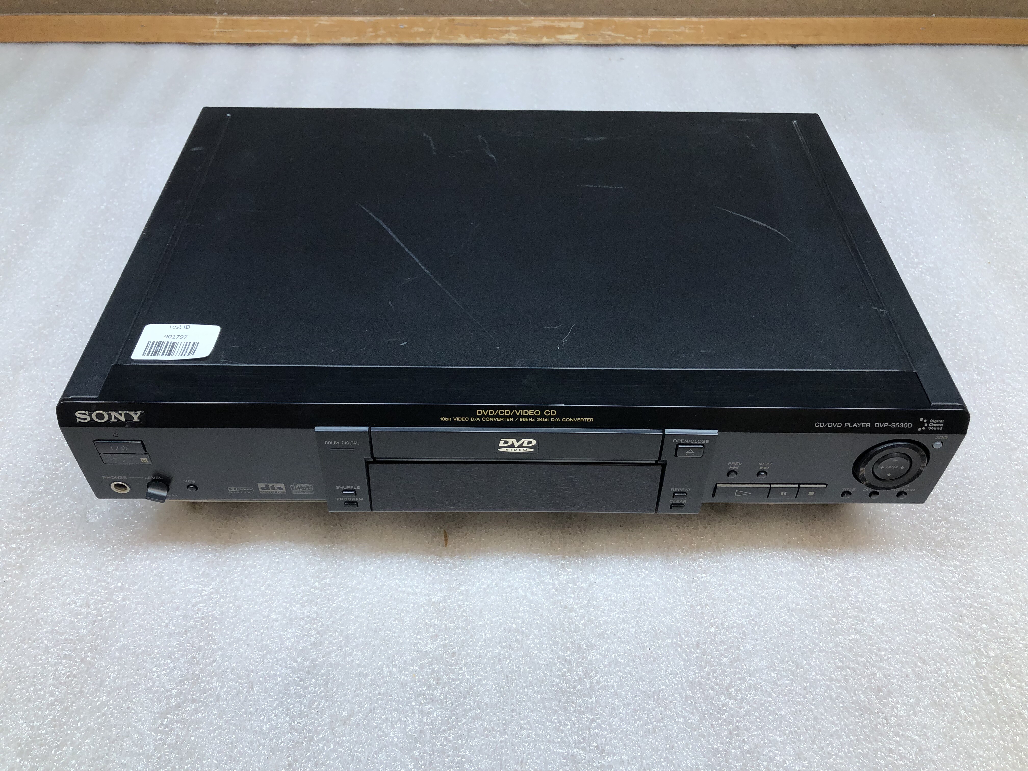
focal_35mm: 28
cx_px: 514
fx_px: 832
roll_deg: +0.6
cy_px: 386
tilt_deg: -44.9
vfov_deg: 49.7
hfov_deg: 63.4
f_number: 1.8
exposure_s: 1/120
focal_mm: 3.99
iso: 32
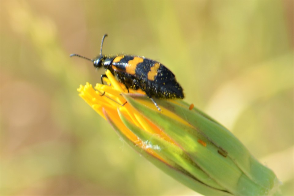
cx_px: 147
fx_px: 3675
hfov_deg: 4.6
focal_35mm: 450
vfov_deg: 3.1
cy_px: 98
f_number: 8
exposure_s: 1/125
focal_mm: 300
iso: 140
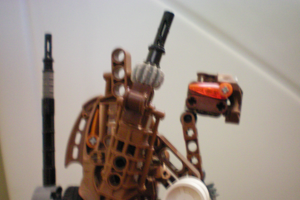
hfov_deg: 44.5
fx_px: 367
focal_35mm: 44
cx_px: 152
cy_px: 124
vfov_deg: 30.4
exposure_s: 1/2.5
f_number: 3.1
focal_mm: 6.3
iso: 400
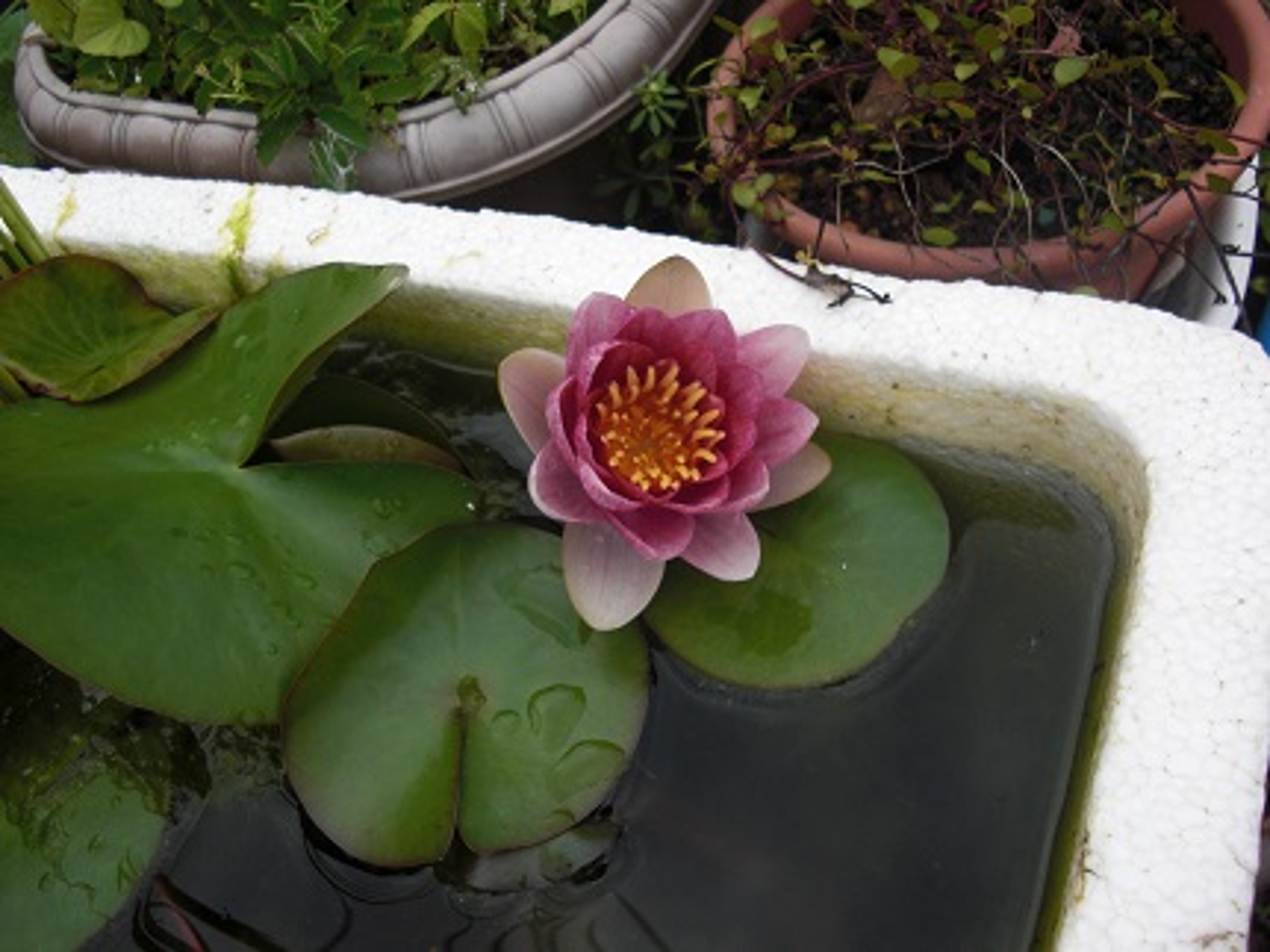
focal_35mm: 36
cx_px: 635
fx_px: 1320
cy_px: 476
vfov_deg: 39.6
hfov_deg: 51.4
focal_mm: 6.3
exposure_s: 1/320
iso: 50
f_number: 2.8
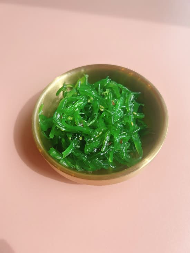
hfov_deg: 53.1
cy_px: 126
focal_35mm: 26
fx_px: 190
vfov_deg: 67.3
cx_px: 95
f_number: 1.5
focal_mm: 5.7
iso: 50
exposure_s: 1/331
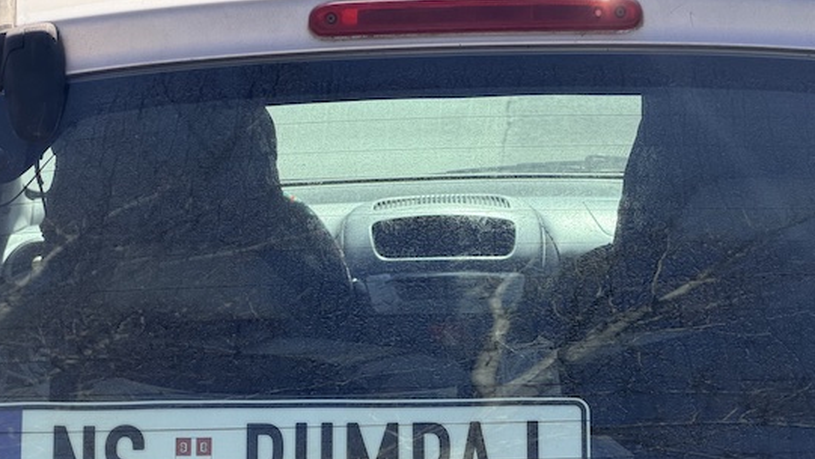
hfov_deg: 13.4
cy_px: 373
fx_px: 3481
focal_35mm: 161
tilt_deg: -10.1
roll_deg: +1.0
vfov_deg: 7.5
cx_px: 441
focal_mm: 16.89
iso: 50
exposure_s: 1/479
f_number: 2.8
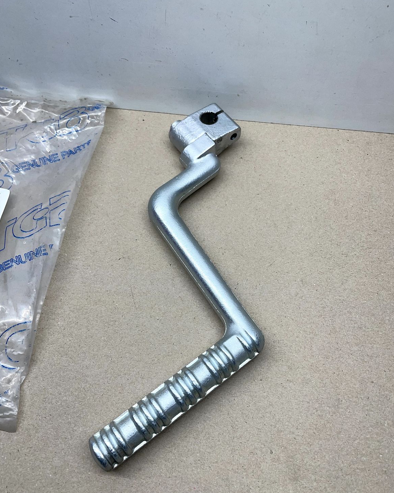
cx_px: 202
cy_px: 252
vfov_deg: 62.2
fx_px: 408
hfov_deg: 51.5
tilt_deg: -61.2
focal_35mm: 28
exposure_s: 1/129
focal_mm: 4.2
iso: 32
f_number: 1.6
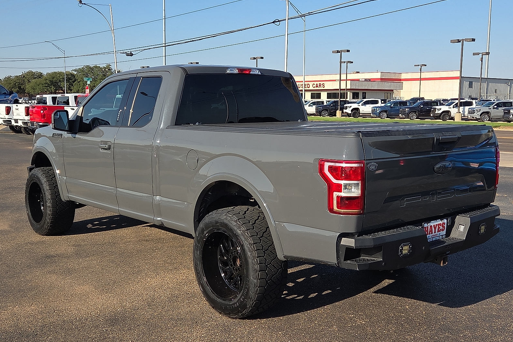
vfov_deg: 32.6
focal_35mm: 41
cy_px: 171
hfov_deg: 47.4
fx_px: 584
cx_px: 258
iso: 76
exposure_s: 1/5000
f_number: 1.8
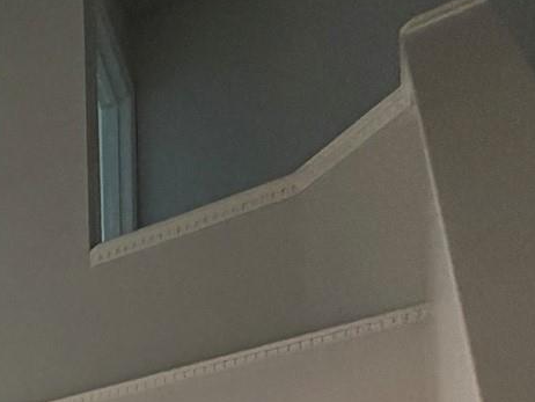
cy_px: 768
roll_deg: +0.3
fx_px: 959
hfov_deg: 20.5
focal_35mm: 62
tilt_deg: +2.6
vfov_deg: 17.8
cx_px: -455
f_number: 2.2
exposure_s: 1/120
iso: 320
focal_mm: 2.22
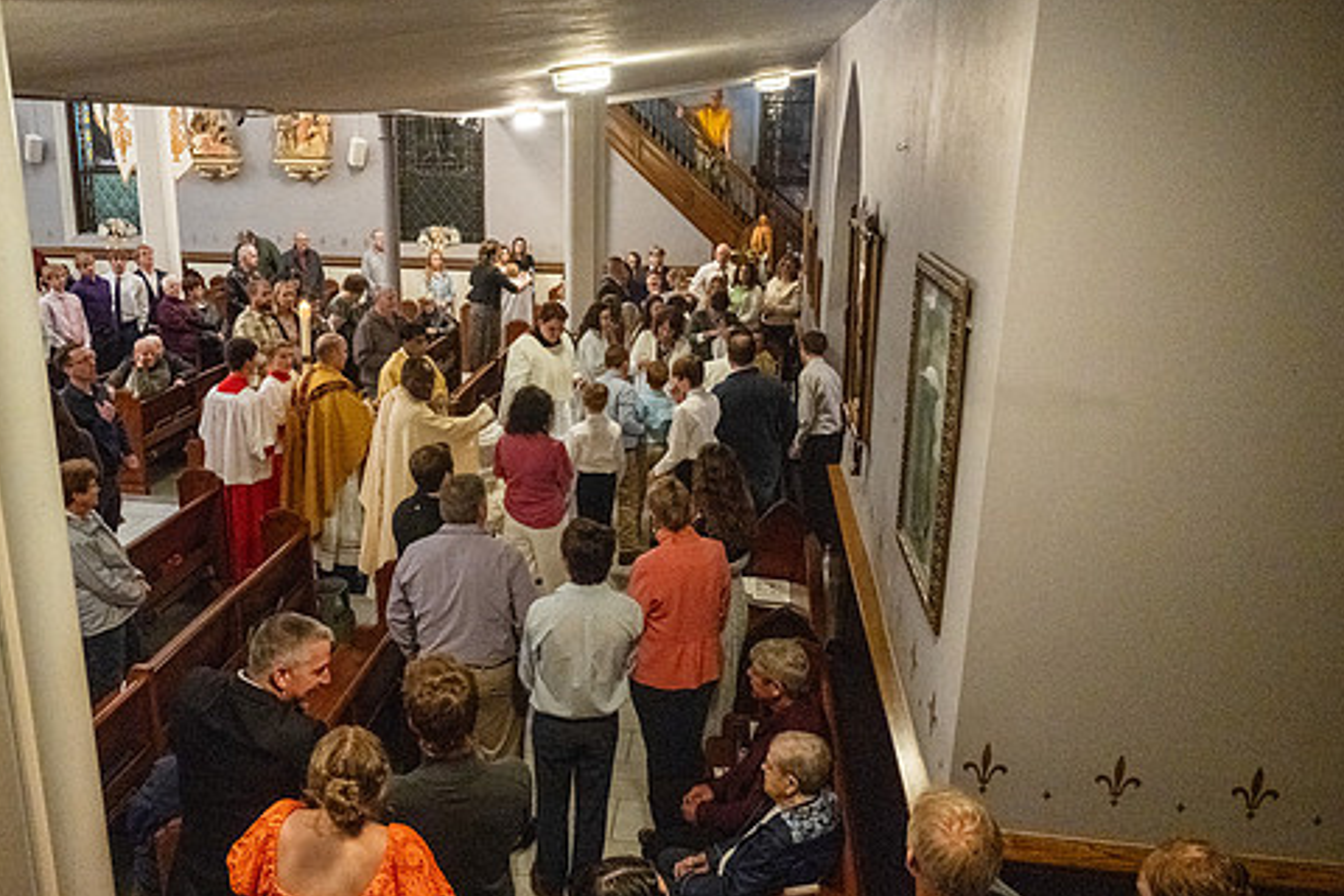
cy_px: 410
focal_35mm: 29
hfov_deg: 63.3
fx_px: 1083
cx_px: 566
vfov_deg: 44.9
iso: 5000
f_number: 7.1
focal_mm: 24
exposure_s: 1/60
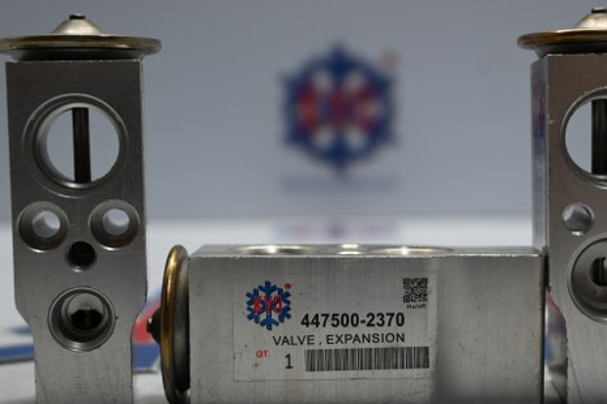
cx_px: 358
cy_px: 211
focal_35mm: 63
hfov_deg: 31.8
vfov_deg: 21.6
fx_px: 1062
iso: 400
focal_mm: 32.5
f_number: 5
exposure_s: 1/50
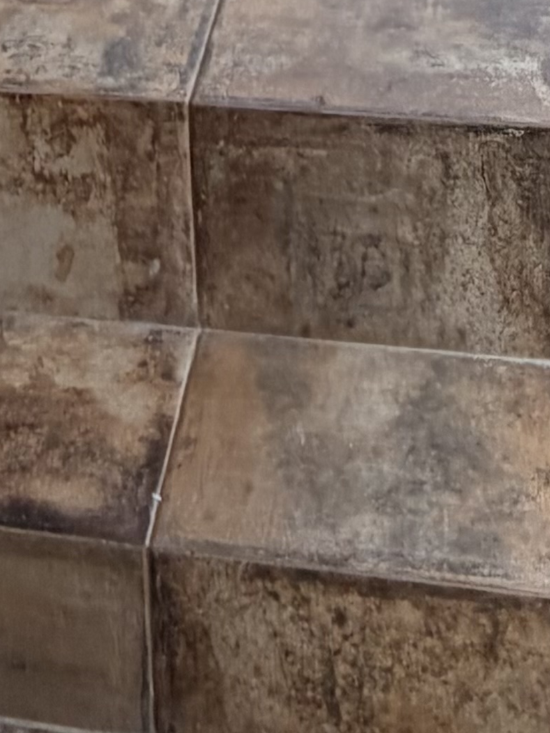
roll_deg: +2.2
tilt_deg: -9.7
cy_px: -594
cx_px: 184
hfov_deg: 19.3
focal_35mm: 76
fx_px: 1610
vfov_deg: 19.2
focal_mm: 2.22
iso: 100
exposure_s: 1/121
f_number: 2.2
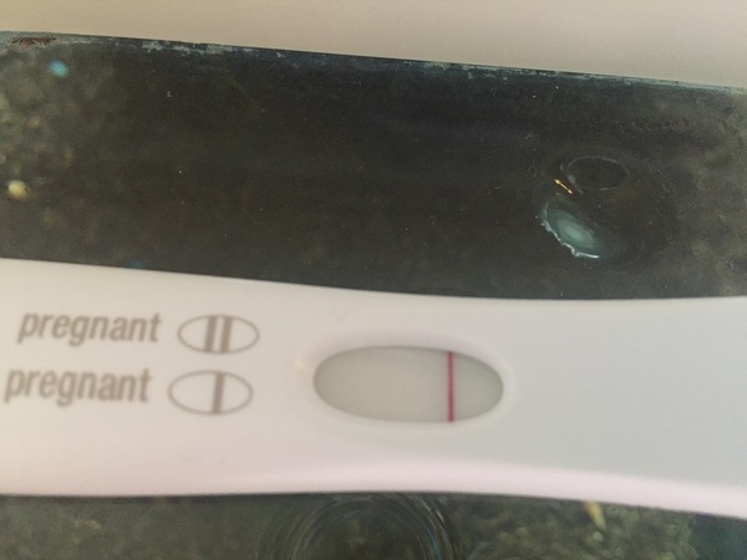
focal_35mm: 29
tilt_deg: -68.5
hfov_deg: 61.7
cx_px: 374
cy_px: 280
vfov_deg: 48.2
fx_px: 626
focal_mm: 4.15
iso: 250
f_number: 2.2
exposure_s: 1/33
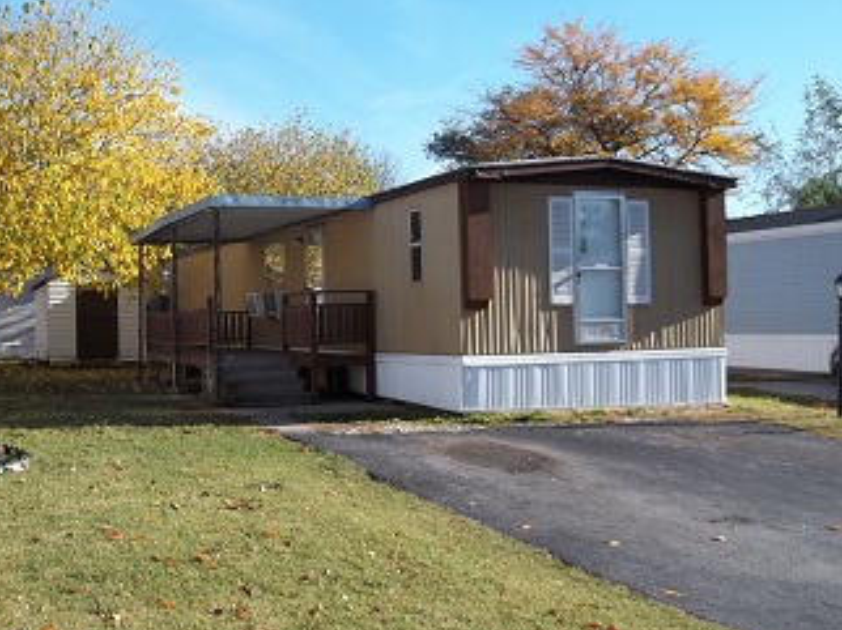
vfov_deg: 35.1
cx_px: 322
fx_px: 997
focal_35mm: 41
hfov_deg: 45.5
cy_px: 303
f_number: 3.3
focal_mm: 5.9
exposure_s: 1/500
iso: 64
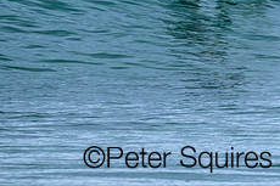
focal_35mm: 1938
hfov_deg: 1.1
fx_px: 15062
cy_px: -40
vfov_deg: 0.7
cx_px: 300
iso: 900
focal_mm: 560
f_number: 8
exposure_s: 1/2000
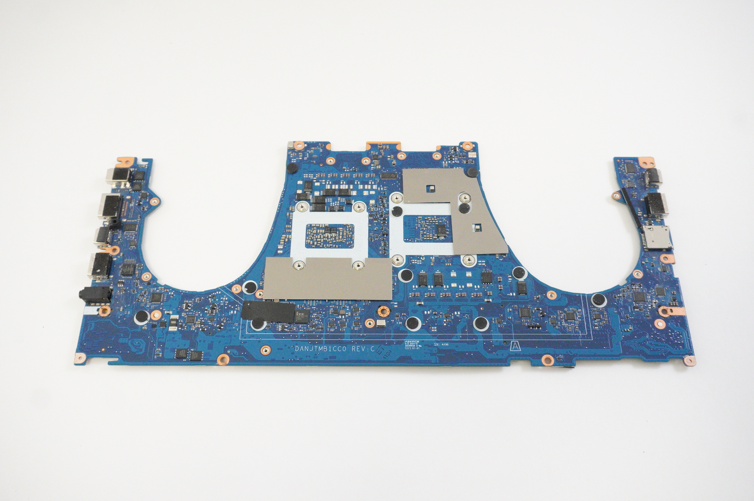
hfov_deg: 55.1
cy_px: 250
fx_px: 722
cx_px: 377
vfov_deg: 38.3
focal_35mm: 34
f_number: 5.6
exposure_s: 1/200
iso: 5000
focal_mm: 23
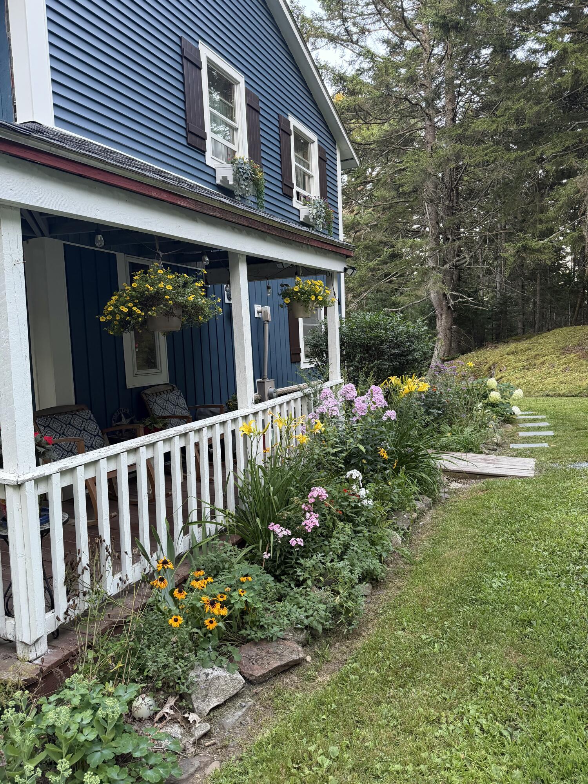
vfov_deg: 71.6
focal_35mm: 24
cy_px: 392
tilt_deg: -4.8
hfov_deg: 56.8
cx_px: 294
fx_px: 544
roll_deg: +1.8
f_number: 1.78
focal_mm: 6.76
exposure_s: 1/73
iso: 200
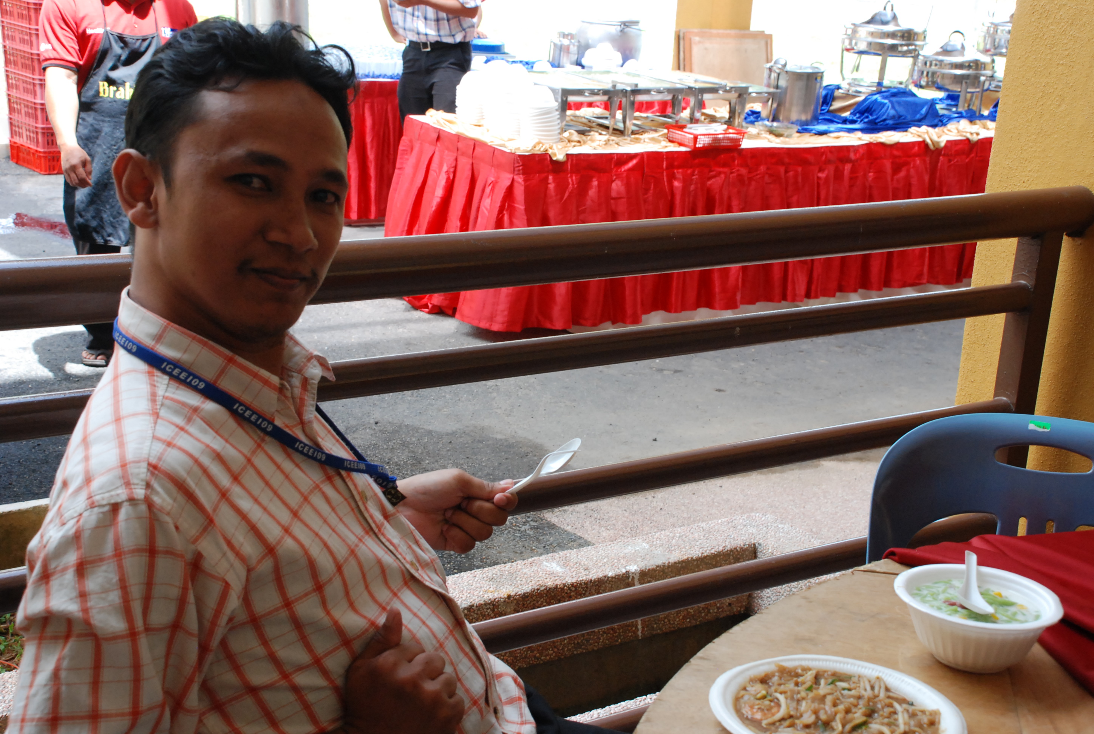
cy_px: 367
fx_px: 1599
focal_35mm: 52
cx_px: 547
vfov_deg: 25.9
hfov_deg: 37.8
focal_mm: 35
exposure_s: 1/125
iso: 800
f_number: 9
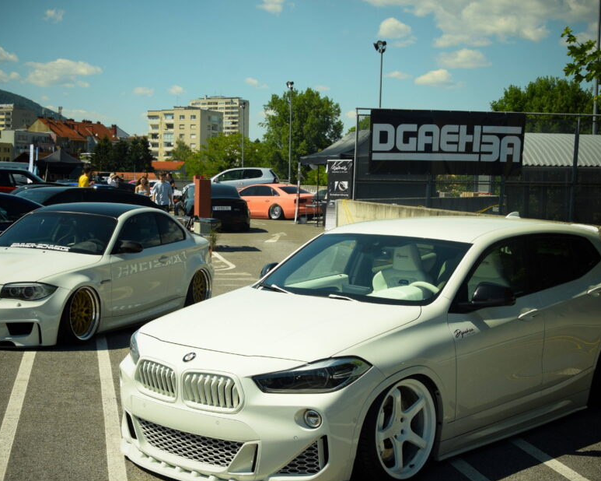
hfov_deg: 39.8
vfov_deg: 32.3
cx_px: 281
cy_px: 253
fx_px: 829
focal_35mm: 47
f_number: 11
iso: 200
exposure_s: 1/500
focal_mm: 25
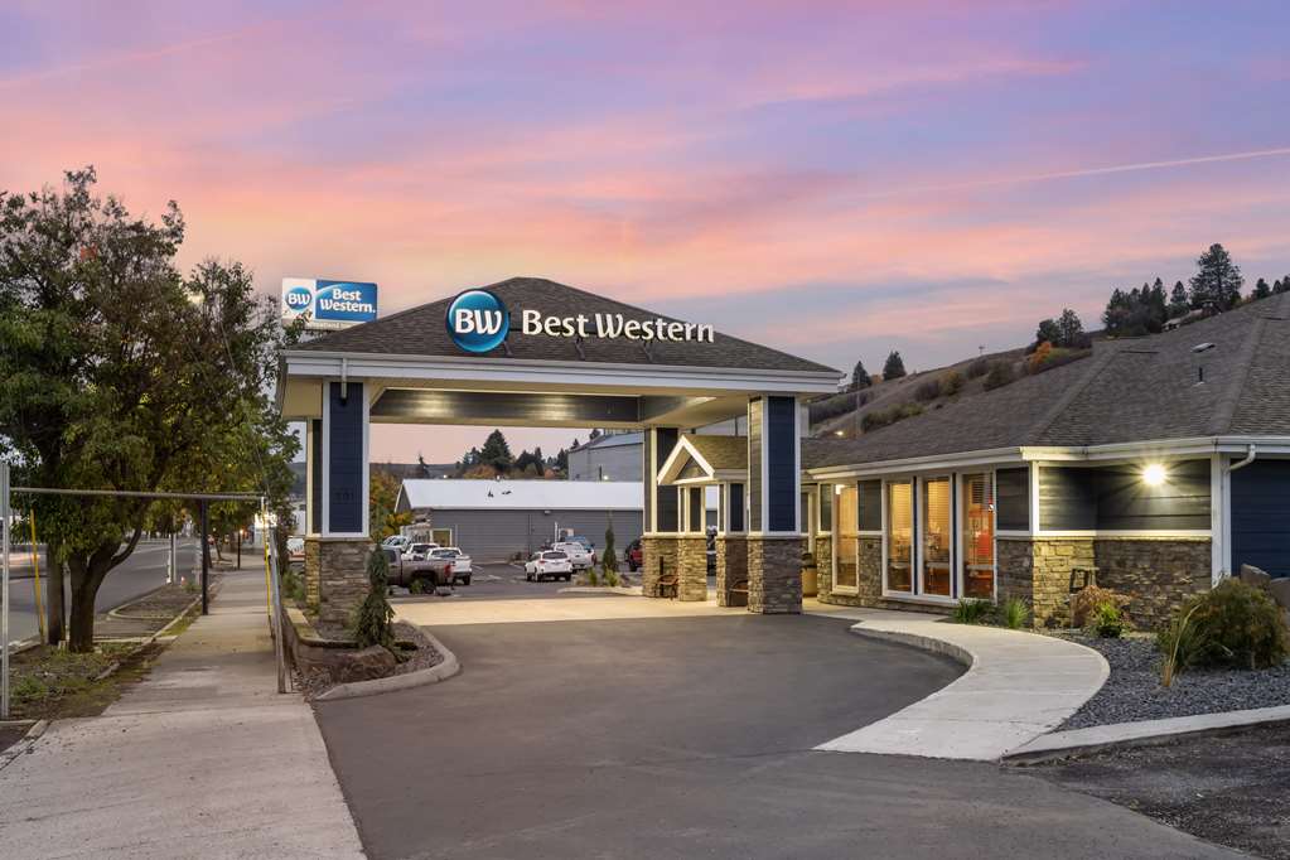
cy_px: 430
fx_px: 1075
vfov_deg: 43.6
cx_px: 645
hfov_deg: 61.9
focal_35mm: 30
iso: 400
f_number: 10
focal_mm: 30
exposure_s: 1/2.5
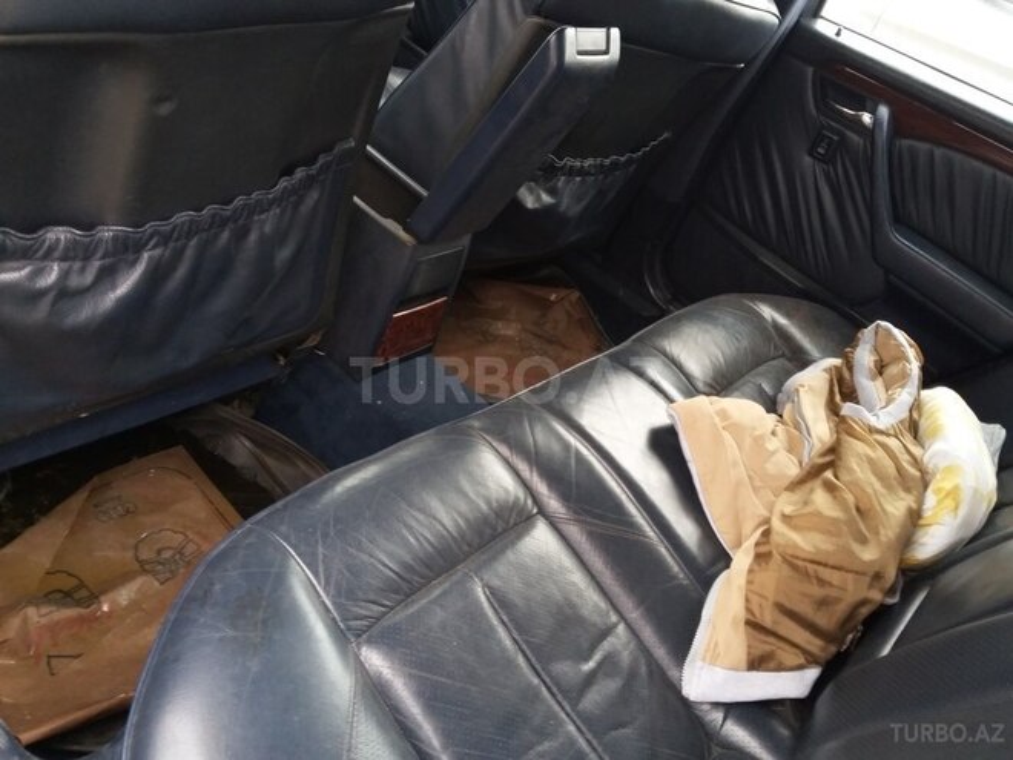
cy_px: 380
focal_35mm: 31
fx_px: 907
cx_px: 506
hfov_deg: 58.4
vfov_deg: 45.4
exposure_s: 1/20
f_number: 2.2
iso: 160
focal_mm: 3.3
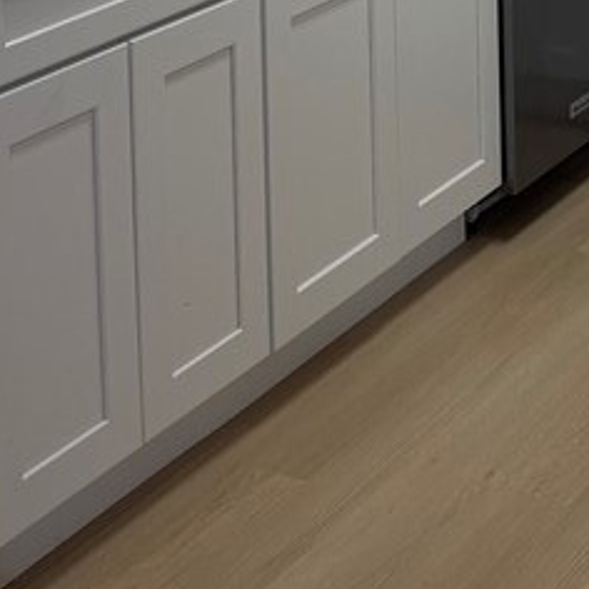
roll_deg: +2.2
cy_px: -364
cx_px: 492
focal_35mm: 92
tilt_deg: -3.7
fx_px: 1771
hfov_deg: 18.7
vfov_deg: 16.7
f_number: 1.78
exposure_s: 1/176
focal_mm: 6.76
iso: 80
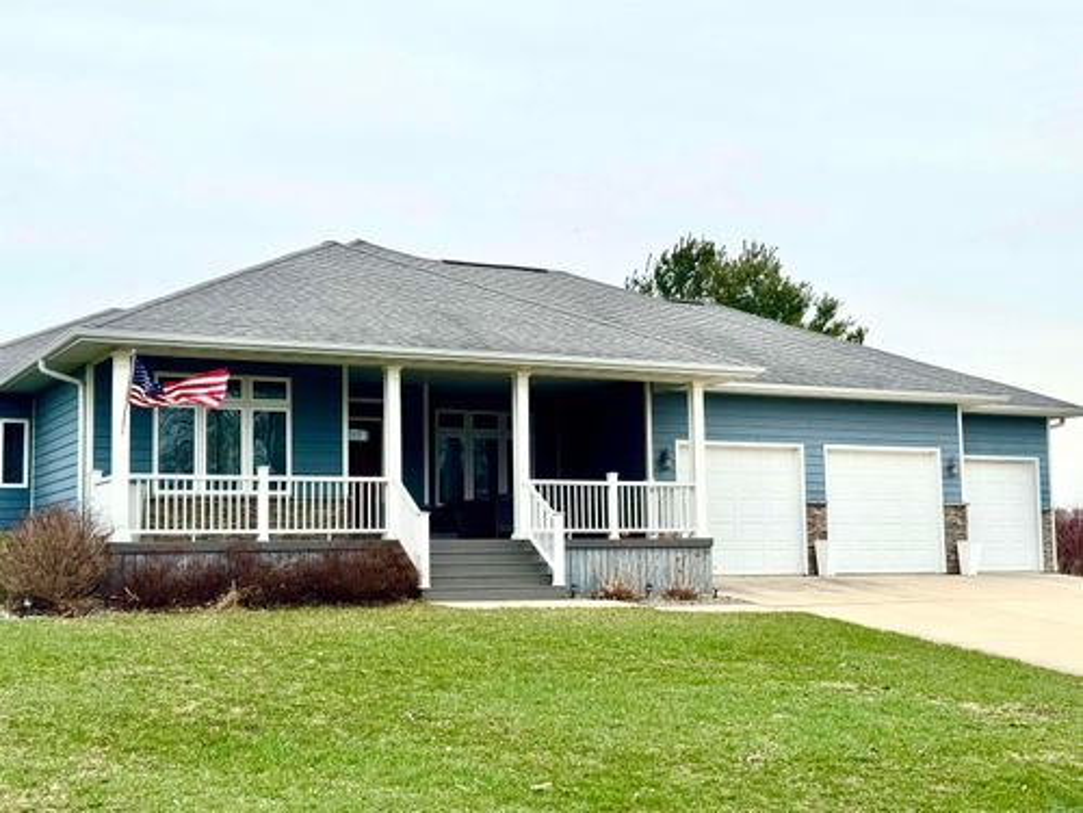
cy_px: 406
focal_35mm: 48
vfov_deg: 30.3
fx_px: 1502
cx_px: 542
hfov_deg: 39.7
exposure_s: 1/4975
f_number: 1.78
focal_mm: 6.76
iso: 64
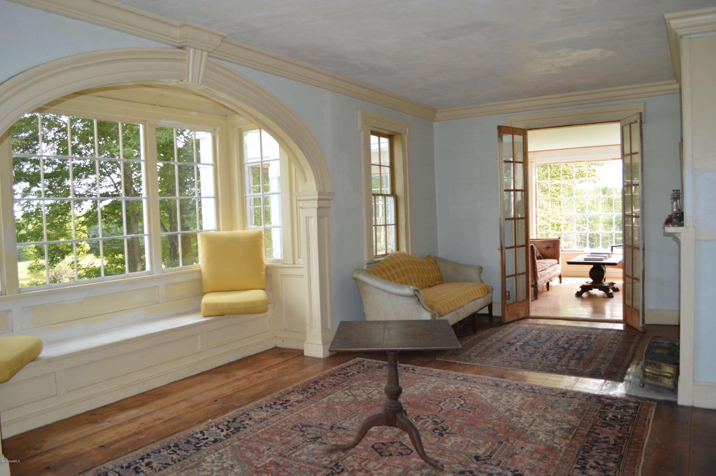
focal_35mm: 27
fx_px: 536
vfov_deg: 47.8
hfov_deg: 67.4
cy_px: 238
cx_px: 358
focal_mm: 18
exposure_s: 1/125
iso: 200
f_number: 4
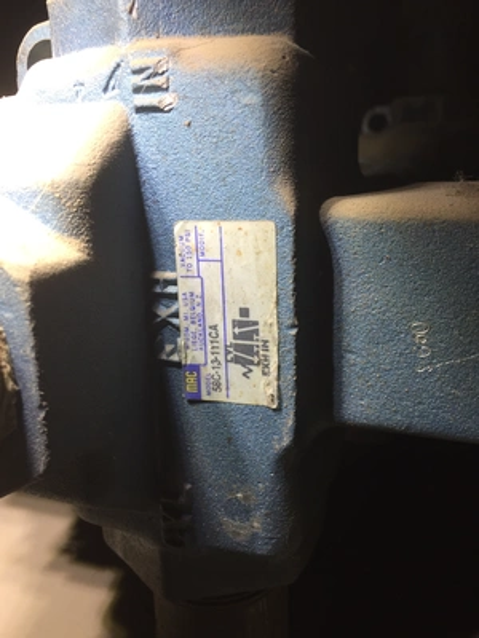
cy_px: 319
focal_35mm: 29
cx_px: 240
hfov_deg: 48.2
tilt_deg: -17.0
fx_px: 535
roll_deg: -0.4
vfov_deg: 61.7
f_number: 2.2
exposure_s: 1/120
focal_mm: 4.15
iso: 40
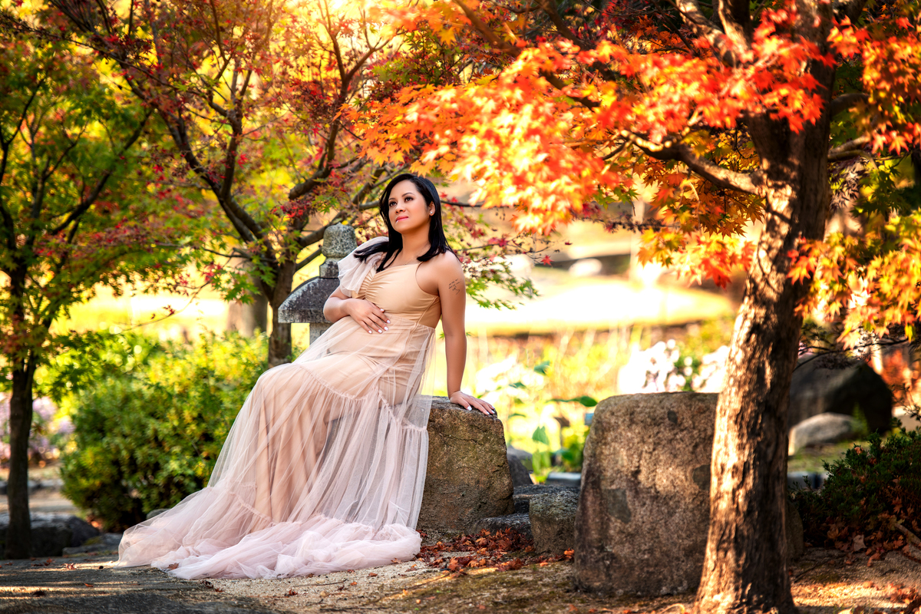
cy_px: 307
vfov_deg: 8.6
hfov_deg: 12.8
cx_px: 460
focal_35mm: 160
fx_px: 4093
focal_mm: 160
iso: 80
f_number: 2.8
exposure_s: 1/125
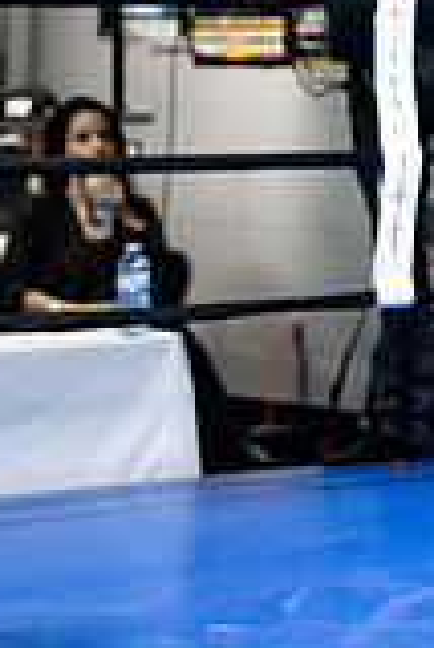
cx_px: 1046
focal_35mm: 188
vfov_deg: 10.8
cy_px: 10
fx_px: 3392
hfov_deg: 6.9
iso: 8000
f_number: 2.8
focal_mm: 52
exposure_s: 1/1000
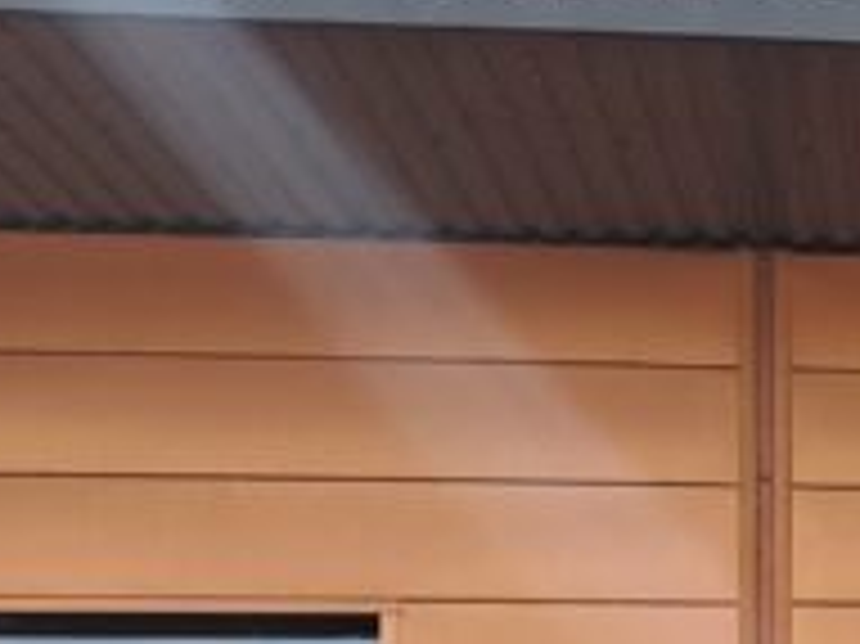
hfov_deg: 12.2
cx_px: 1657
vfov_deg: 10.1
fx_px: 3600
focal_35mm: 145
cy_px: 766
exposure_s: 1/180
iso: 50
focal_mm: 4
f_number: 1.8
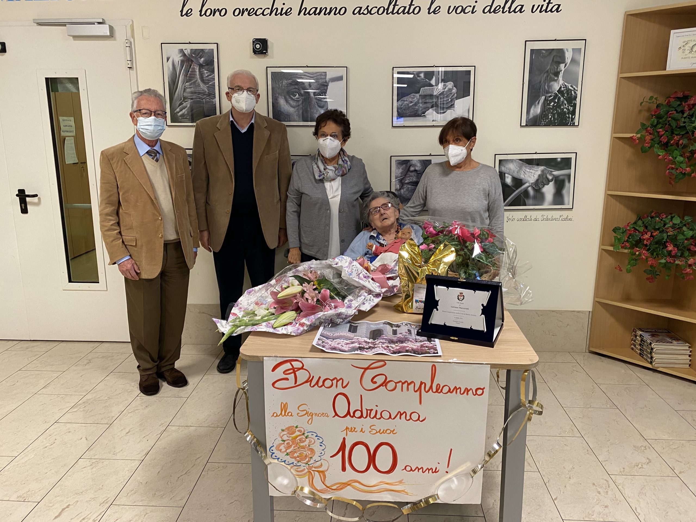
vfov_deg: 53.1
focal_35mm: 26
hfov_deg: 67.3
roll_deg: +0.5
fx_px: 523
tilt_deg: -12.6
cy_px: 261
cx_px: 348
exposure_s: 1/50
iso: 125
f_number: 1.8
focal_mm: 4.25
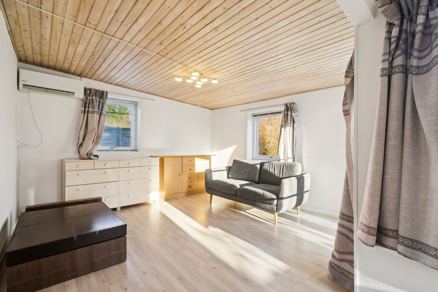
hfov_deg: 100.4
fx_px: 182
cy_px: 146
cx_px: 219
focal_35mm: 15
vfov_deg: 77.3
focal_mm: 15
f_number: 5.6
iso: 250
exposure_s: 1/100
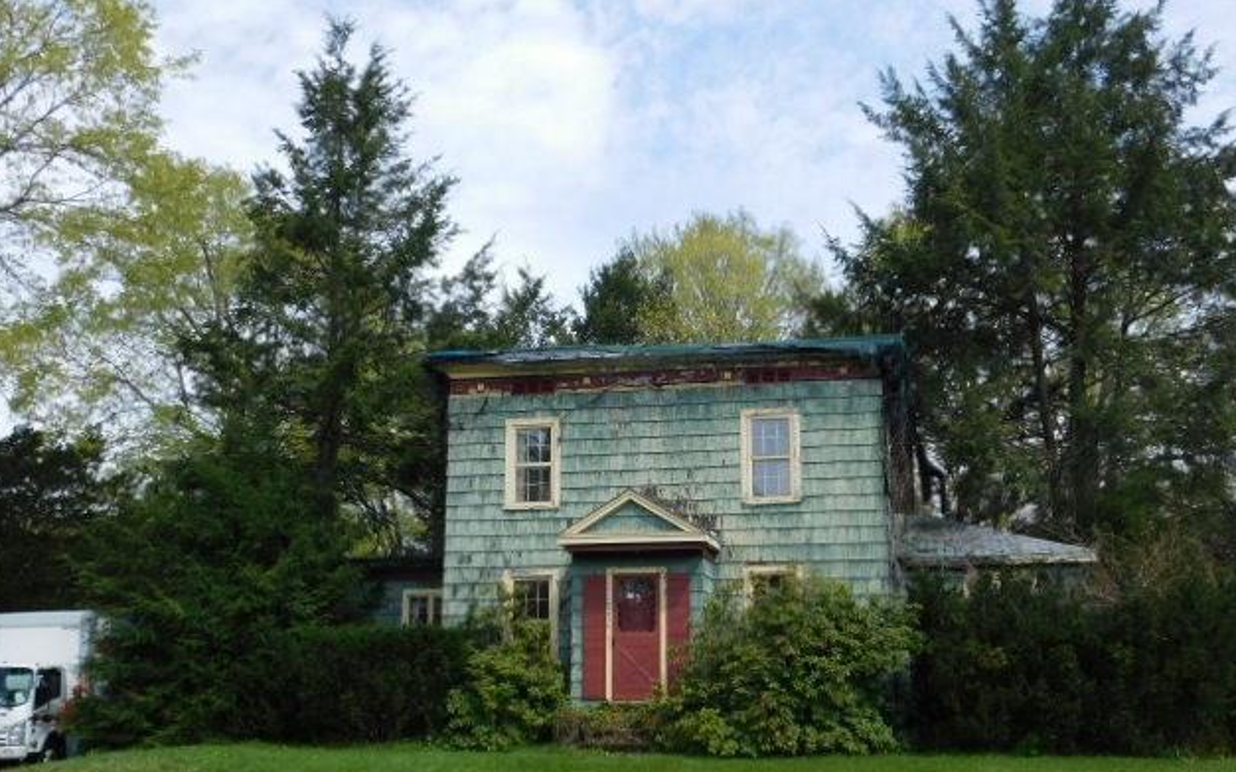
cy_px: 440
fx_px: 1313
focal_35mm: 39
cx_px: 620
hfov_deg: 50.4
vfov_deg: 32.7
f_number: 3.5
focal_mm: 6.3
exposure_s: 1/1000
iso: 125
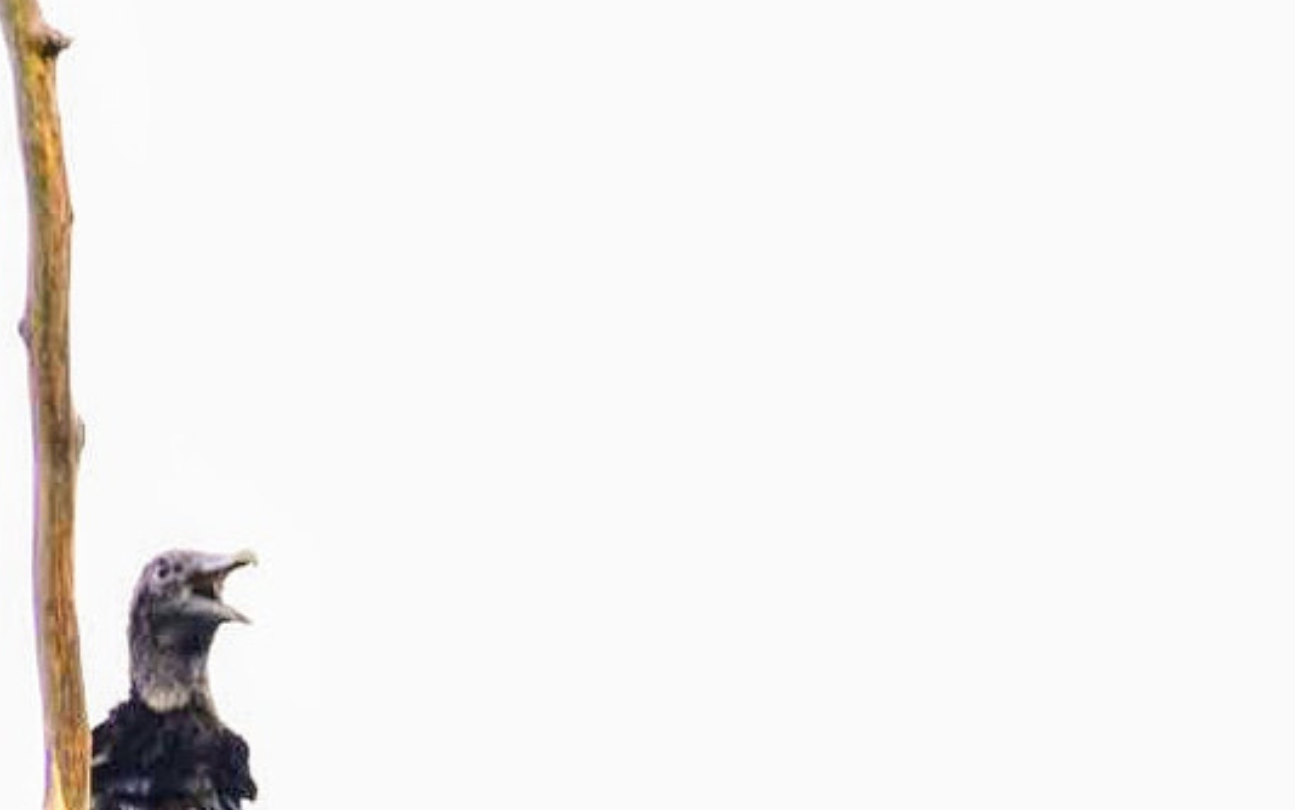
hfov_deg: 1.5
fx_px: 48503
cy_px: 932
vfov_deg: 1.0
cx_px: 293
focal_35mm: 1374
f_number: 8
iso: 800
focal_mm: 300
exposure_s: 1/125
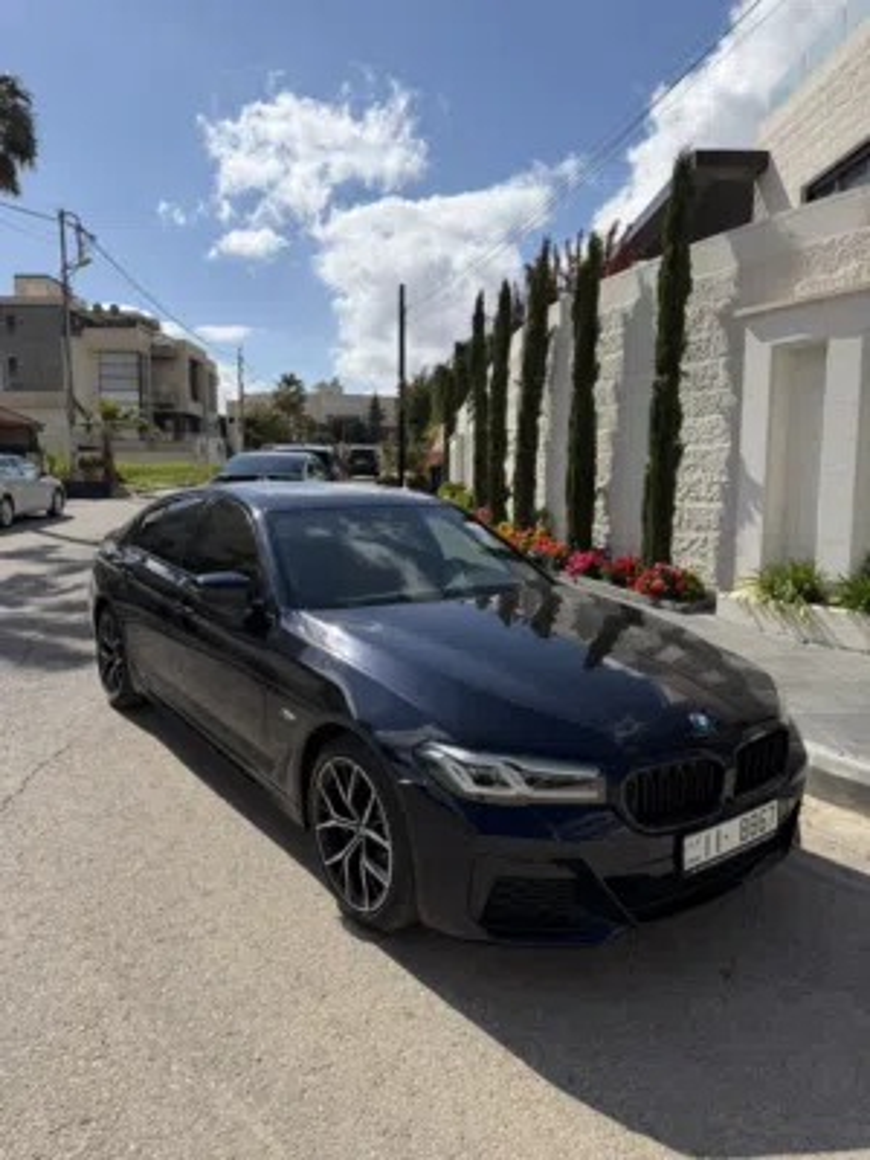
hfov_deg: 56.8
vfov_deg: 71.6
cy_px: 580
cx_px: 435
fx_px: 804
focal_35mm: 24
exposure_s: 1/7353
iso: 80
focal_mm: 6.76
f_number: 1.78
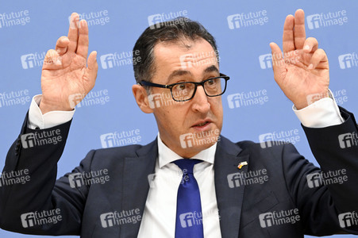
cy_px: 119
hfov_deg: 17.1
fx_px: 1192
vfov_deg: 11.4
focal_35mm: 120
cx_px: 179
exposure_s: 1/500
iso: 5000
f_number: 5.6
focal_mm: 120
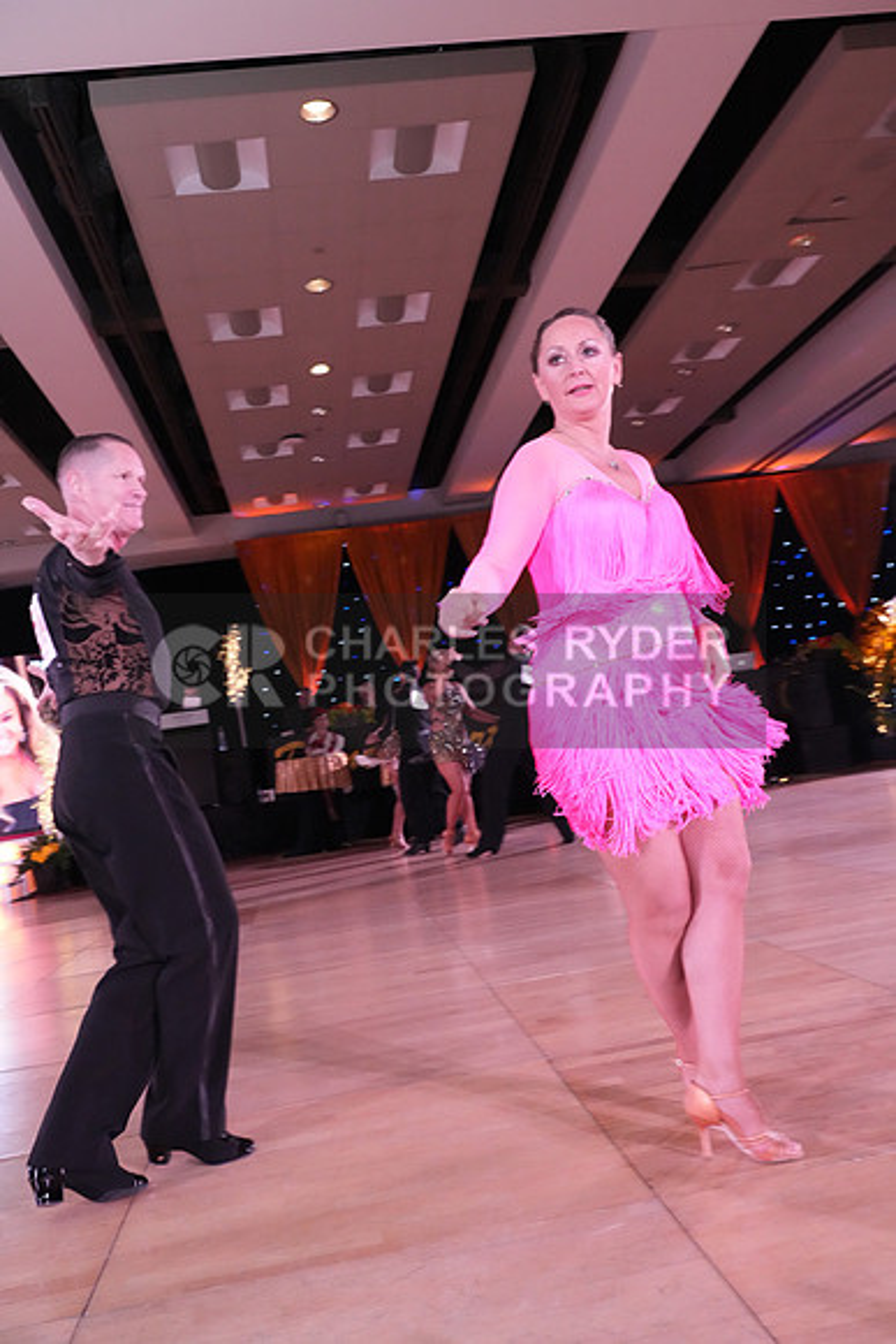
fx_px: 1119
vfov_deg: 61.9
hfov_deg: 43.6
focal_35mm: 30
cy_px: 672
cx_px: 448
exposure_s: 1/250
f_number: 8
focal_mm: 30
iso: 8000
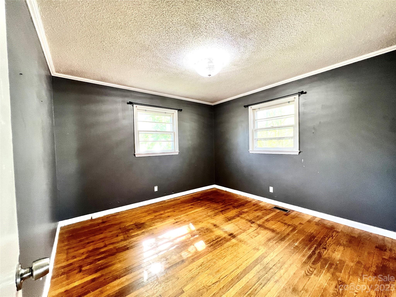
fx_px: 149
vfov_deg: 89.9
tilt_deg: -2.2
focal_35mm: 13
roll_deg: +1.8
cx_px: 198
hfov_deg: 106.2
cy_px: 148
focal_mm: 1.57
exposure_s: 1/60
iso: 200
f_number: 1.8
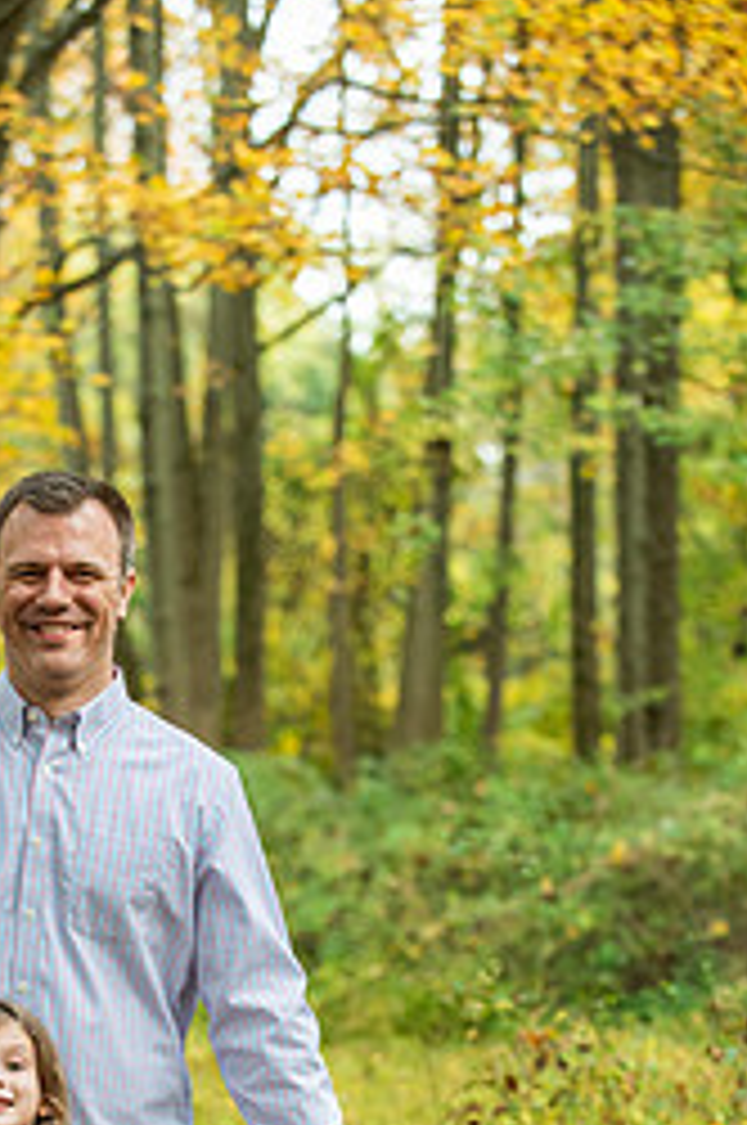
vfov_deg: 13.2
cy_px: 986
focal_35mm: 155
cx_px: 180
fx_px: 4837
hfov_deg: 8.8
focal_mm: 86
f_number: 3.5
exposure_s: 1/200
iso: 640
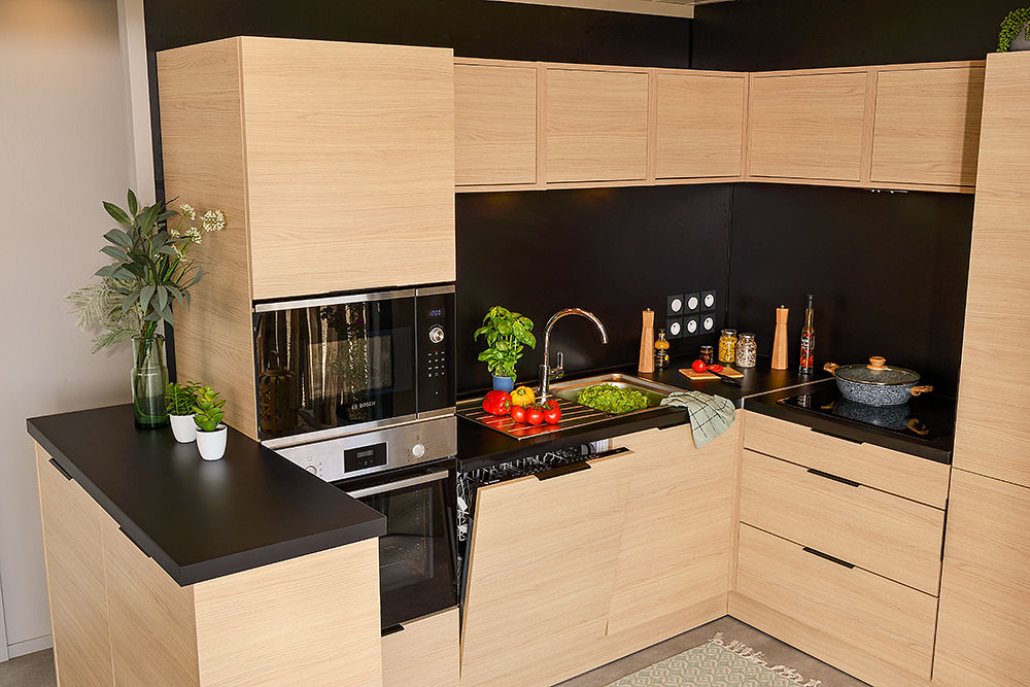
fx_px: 1030
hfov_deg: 53.1
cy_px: 344
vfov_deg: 36.9
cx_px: 515
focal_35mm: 36
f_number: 16
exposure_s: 1/15
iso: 100
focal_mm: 36
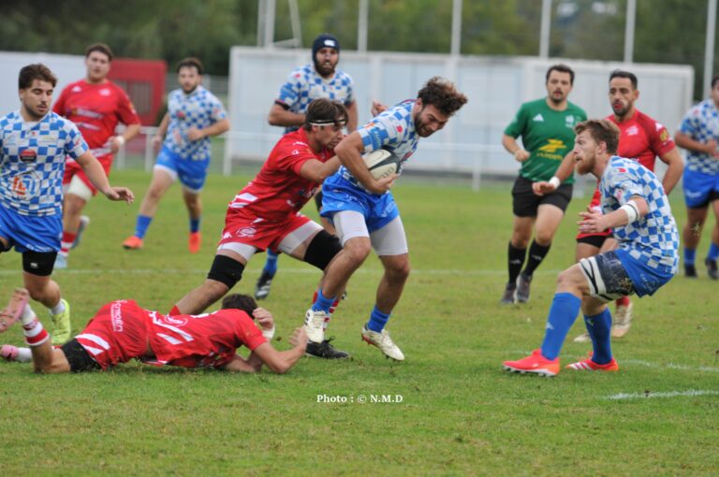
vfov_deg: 6.3
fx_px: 4338
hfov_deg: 9.5
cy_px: 238
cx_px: 360
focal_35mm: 218
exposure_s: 1/320
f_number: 2.8
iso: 500
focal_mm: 145
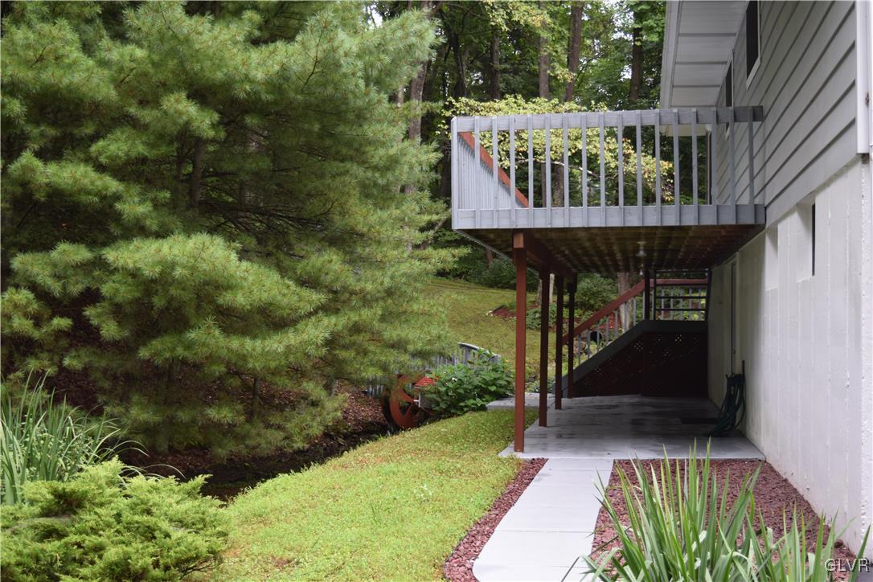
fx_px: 1091
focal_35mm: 45
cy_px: 291
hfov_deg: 43.6
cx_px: 436
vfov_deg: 29.9
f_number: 4.5
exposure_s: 1/80
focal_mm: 30
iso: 400
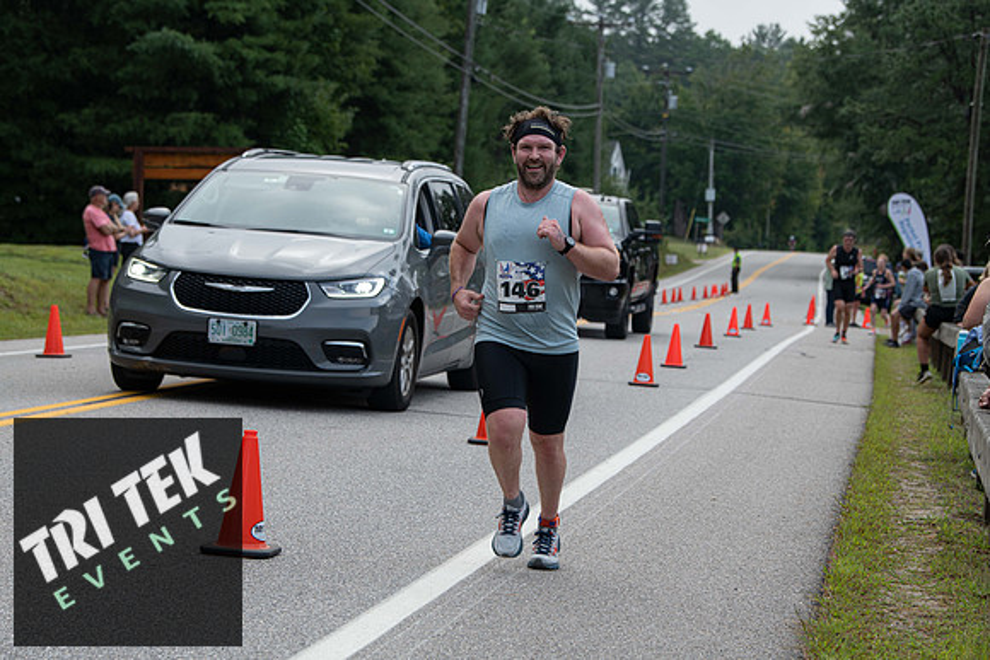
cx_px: 495
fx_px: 2751
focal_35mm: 100
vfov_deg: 13.7
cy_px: 330
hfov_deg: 20.4
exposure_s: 1/320
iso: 200
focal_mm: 100
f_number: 5.6
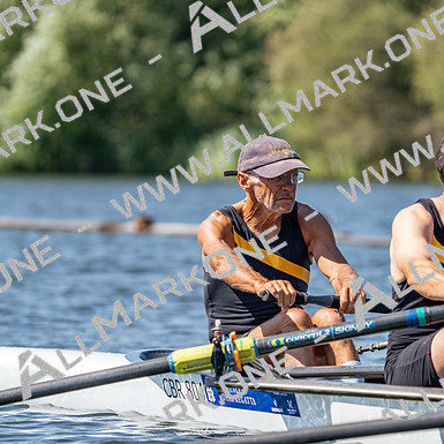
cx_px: 253
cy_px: 222
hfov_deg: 4.2
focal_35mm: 418
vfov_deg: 4.2
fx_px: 6066
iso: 400
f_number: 6.3
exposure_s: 1/2000
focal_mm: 326
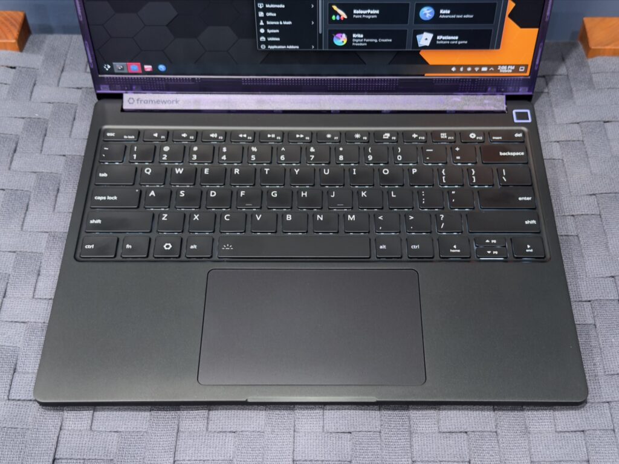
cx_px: 310
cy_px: 232
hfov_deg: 39.7
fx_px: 858
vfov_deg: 30.3
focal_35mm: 48
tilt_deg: -51.9
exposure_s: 1/30
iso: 640
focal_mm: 6.76
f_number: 1.78
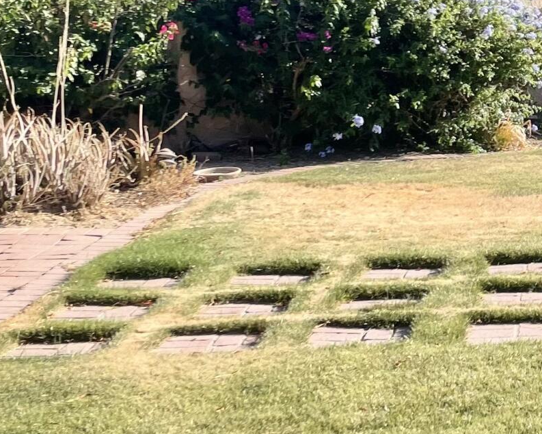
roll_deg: +0.2
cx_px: 671
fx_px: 1540
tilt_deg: -4.3
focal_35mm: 96
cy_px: 55
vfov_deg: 15.9
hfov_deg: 18.8
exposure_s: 1/1715
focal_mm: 4.2
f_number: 1.6
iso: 32
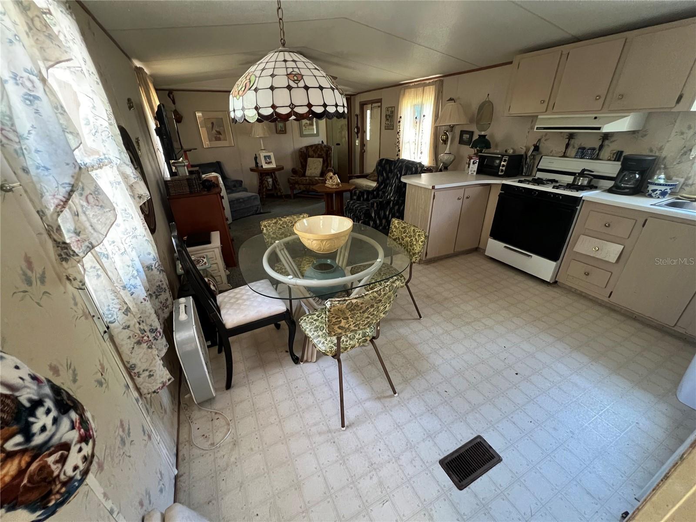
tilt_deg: -26.5
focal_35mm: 13
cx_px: 348
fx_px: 261
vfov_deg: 89.9
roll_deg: +1.4
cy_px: 261
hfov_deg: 106.2
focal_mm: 1.57
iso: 500
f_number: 1.8
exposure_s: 1/60
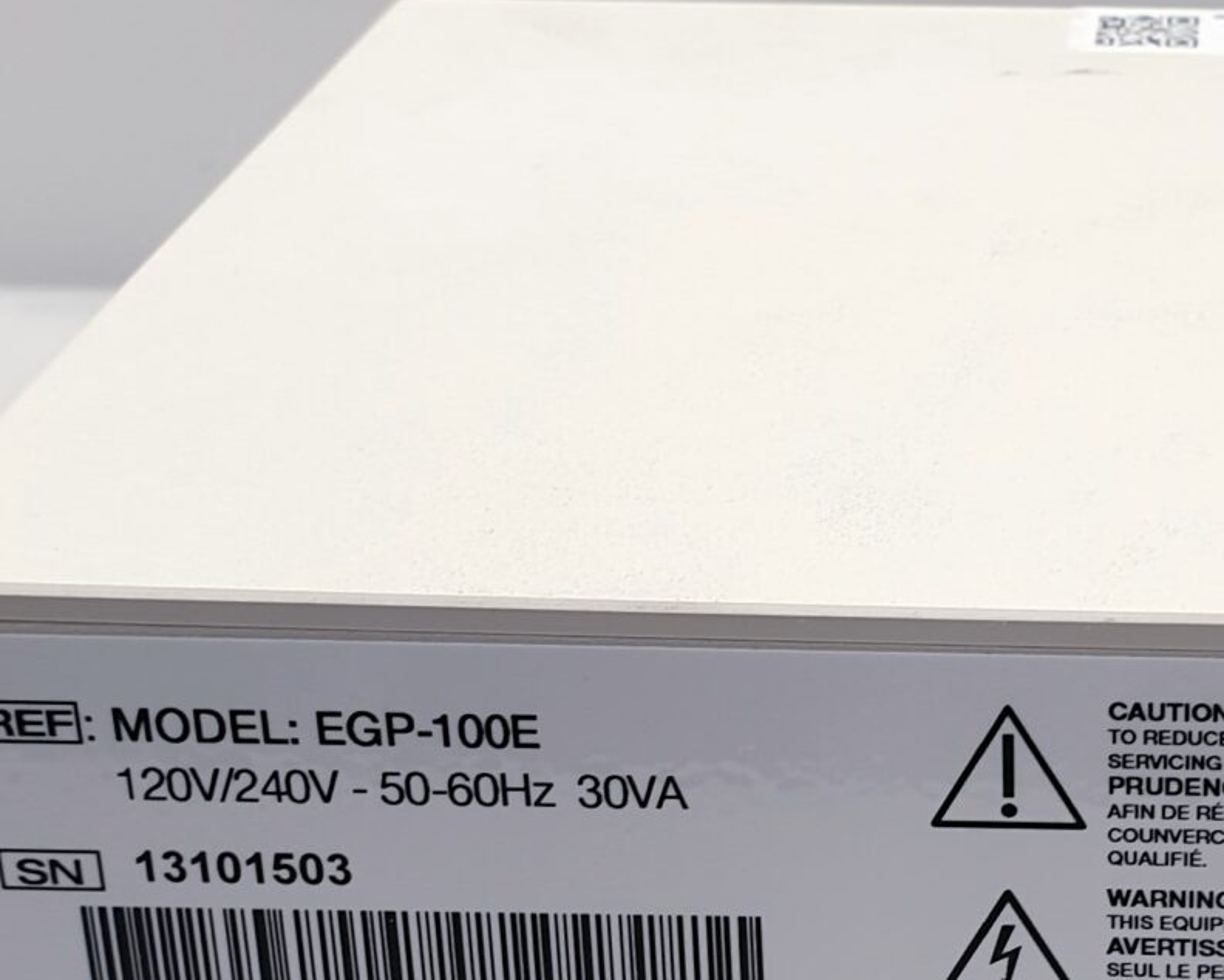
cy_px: 720
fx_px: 2971
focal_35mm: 82
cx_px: 977
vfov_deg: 18.6
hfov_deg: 23.0
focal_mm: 4.3
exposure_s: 1/50
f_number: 2.4
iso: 50
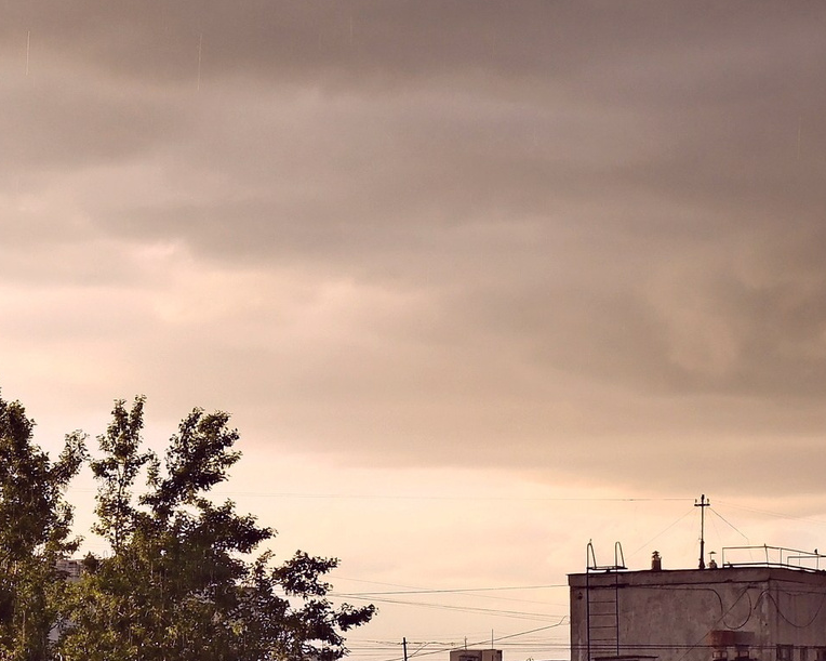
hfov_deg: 14.8
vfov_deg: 11.8
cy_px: 673
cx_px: 117
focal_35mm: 129
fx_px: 3153
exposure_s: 1/125
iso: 640
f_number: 9
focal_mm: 27
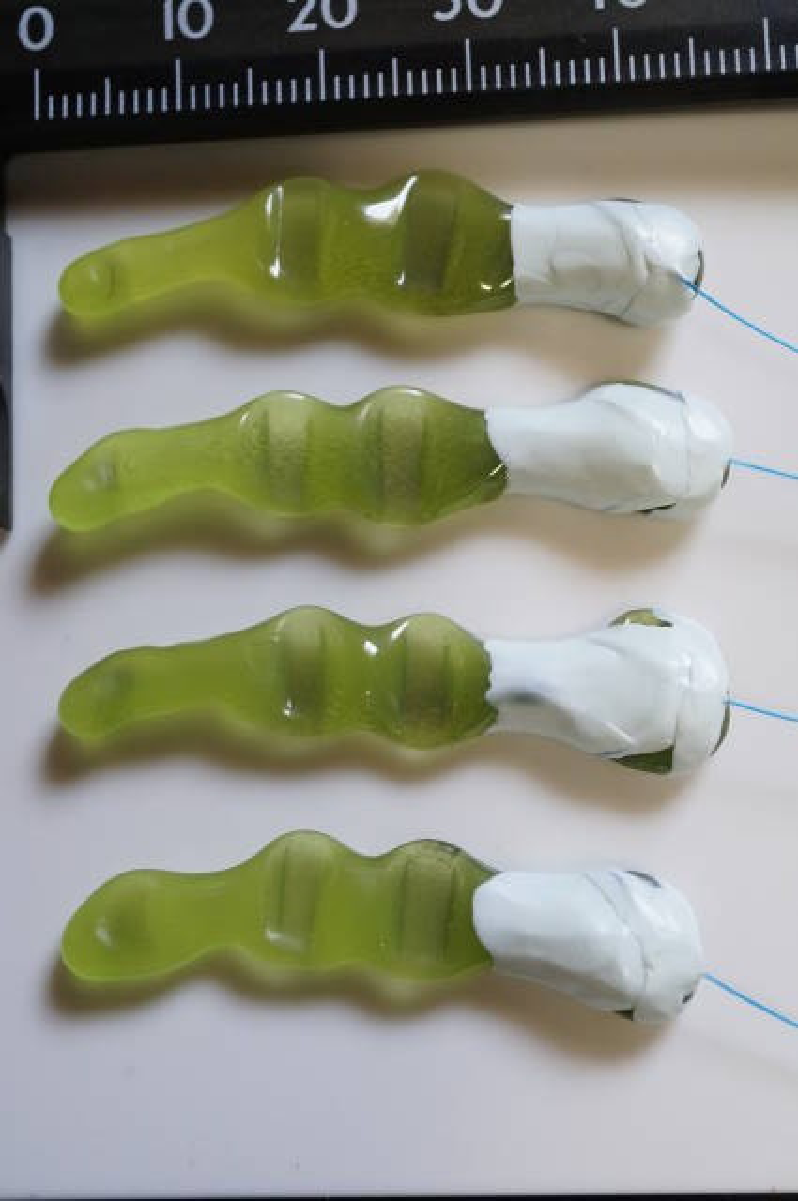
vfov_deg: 43.7
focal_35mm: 45
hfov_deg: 29.8
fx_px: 1500
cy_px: 600
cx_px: 399
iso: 1600
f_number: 8
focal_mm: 30
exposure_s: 1/60
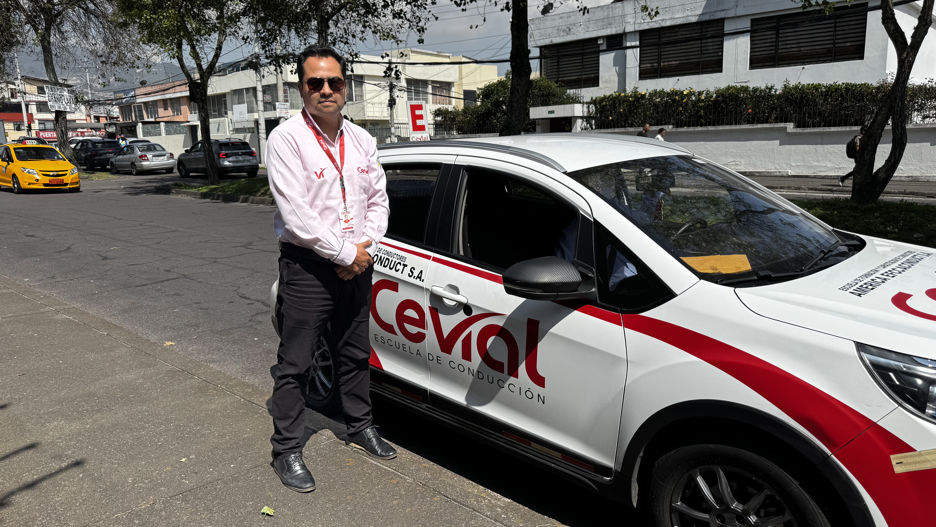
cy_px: 278
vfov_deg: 42.9
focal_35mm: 27
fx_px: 670
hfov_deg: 69.9
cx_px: 474
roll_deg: +1.5
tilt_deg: -11.1
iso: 80
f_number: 1.78
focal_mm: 6.76
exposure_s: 1/6410
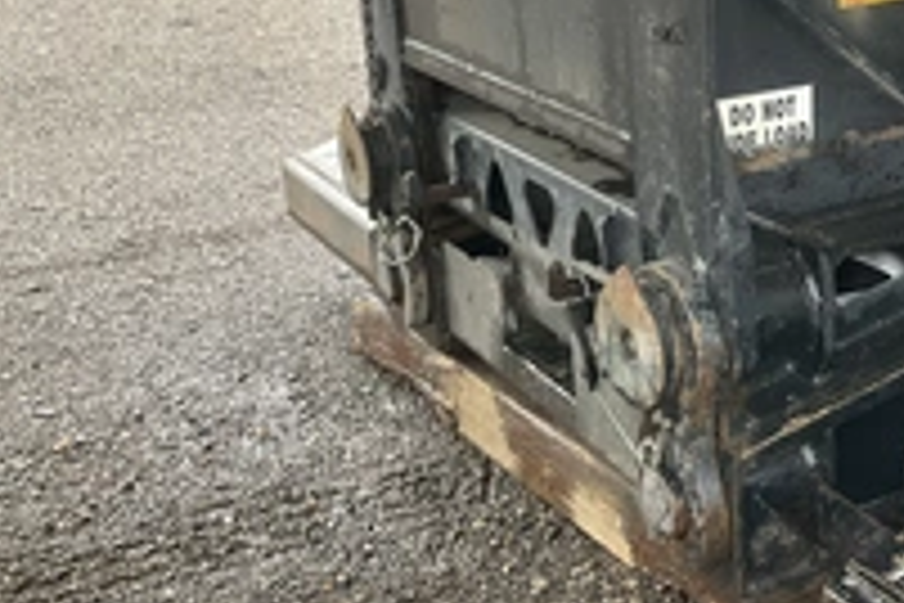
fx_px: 1507
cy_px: 202
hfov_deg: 32.1
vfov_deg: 22.5
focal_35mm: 60
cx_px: 774
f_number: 1.8
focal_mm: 3
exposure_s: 1/122
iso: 50
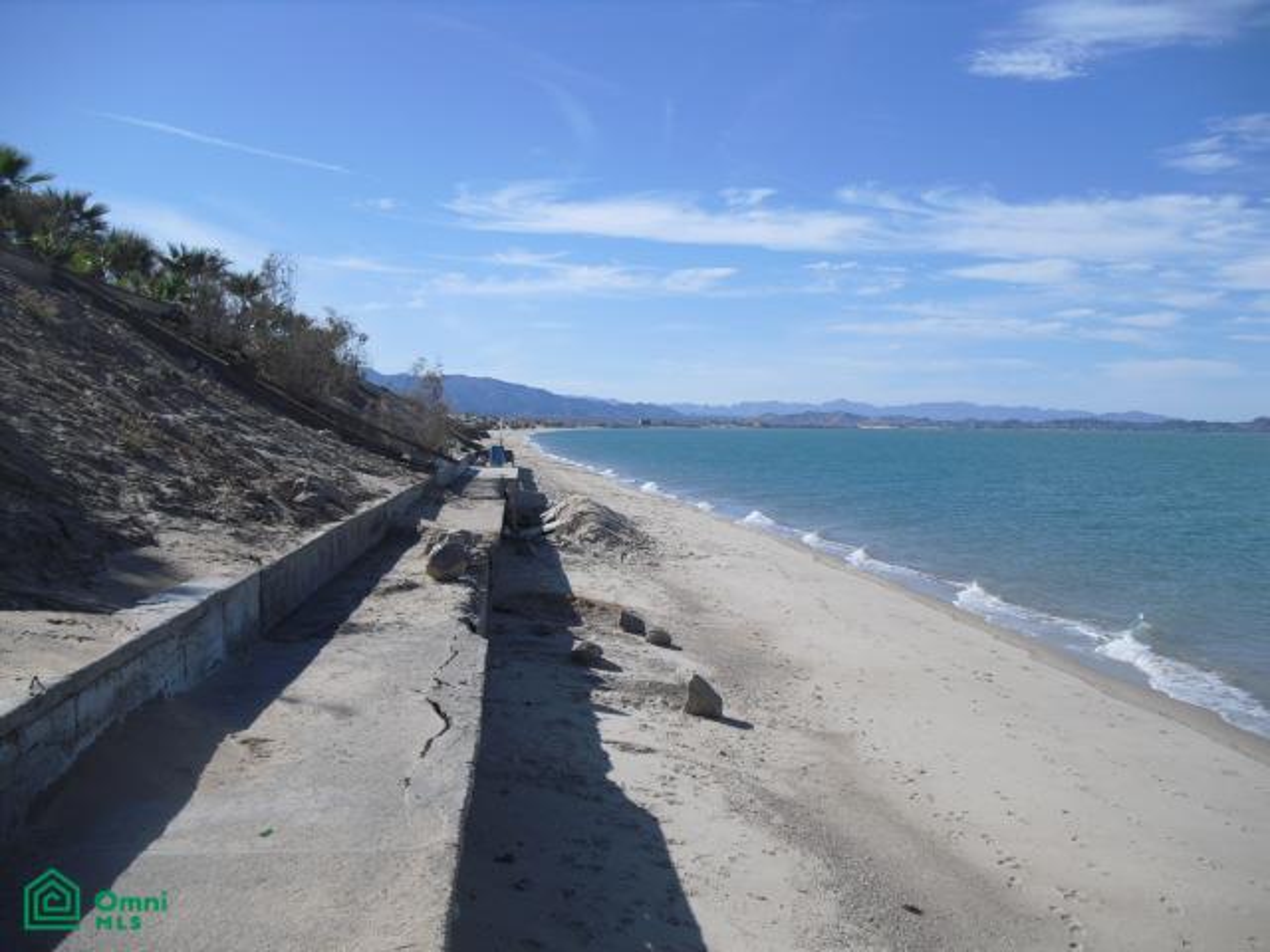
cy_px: 476
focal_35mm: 36
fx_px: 1321
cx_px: 635
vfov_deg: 39.7
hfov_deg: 51.4
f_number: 7.8
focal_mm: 6.3
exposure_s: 1/200
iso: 64
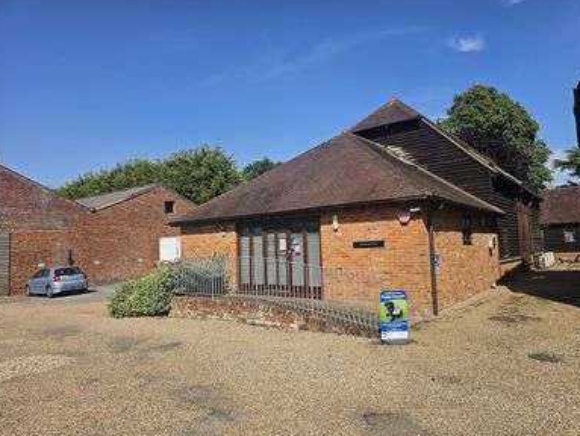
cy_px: 220
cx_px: 295
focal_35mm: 24
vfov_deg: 56.9
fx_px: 403
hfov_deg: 71.5
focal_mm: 6.3
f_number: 1.7
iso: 10
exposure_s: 1/887
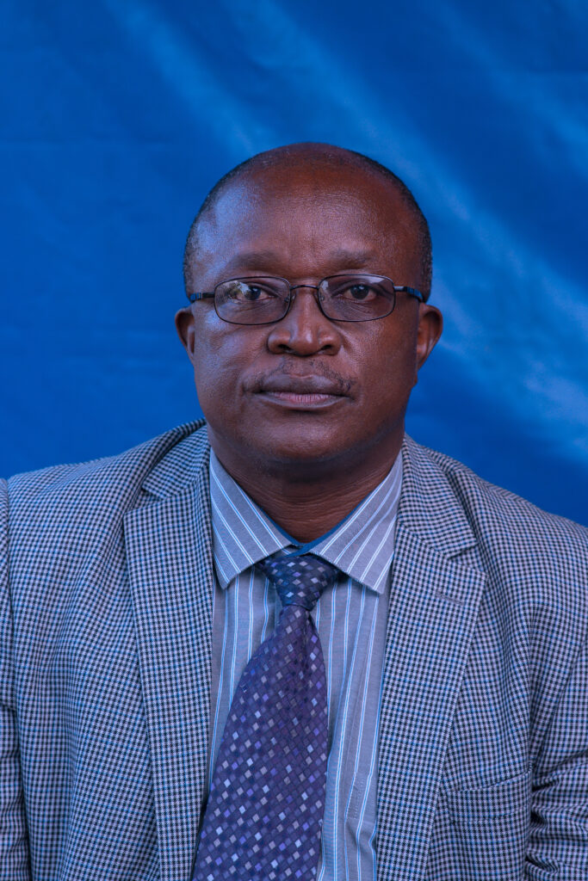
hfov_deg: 10.8
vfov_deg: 16.1
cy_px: 440
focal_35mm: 127
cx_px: 294
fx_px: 3110
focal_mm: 85
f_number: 3.5
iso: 160
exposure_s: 1/200
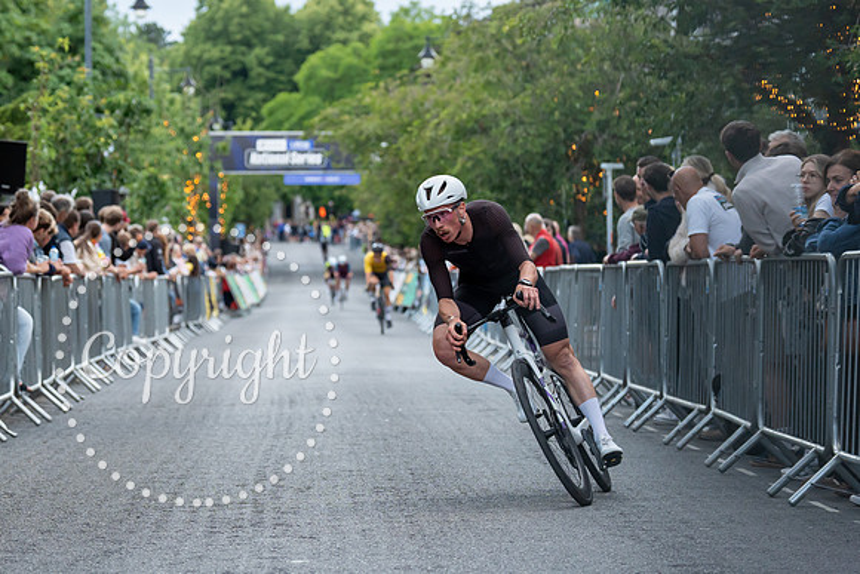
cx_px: 458
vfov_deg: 10.6
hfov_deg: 15.8
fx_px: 3089
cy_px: 197
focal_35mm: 129
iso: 1600
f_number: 3.5
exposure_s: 1/800
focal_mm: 86
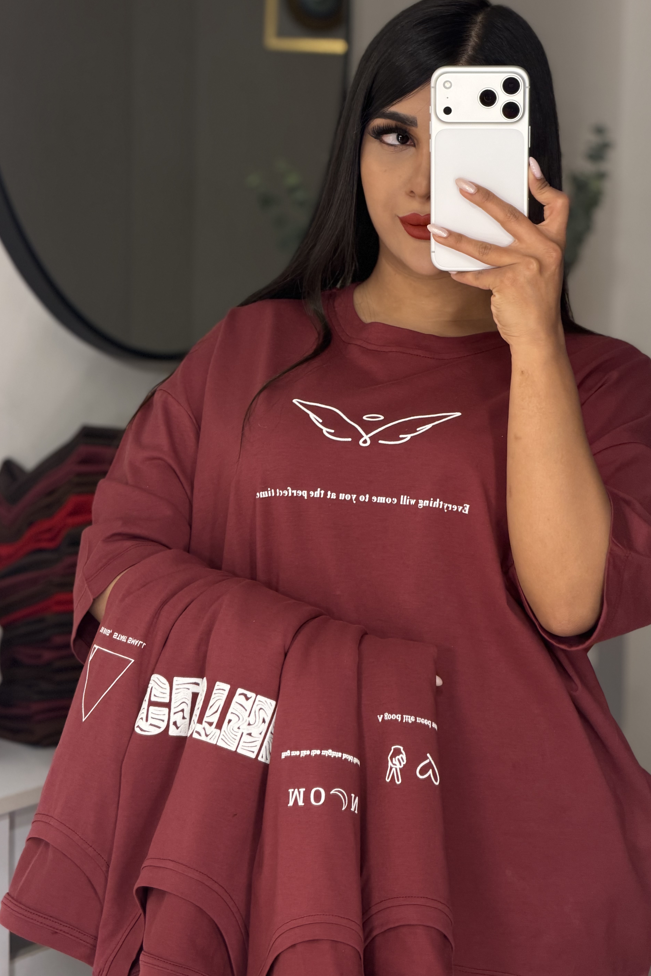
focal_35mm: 105
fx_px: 2848
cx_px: 305
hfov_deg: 13.0
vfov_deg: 19.5
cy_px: 488
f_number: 2.8
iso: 64
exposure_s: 1/100
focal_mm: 16.89
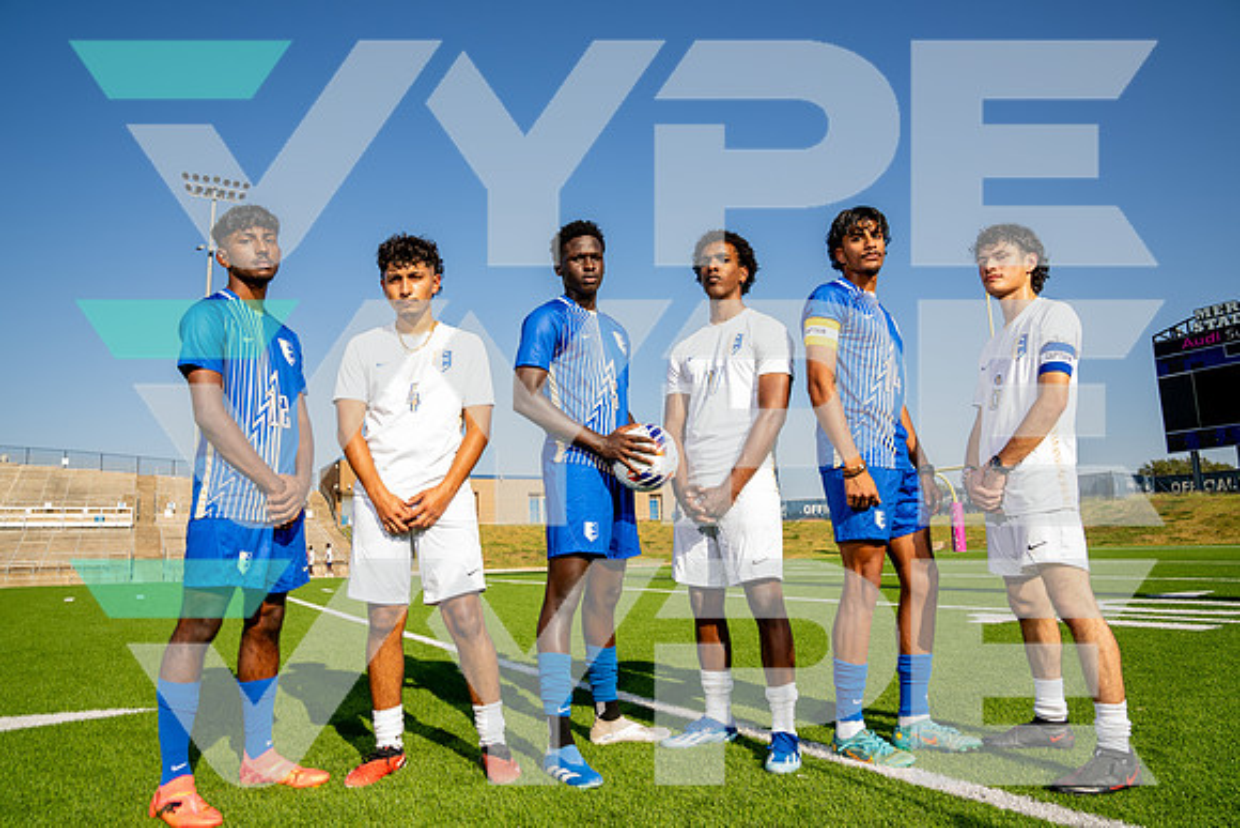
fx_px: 827
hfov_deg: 73.7
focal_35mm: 24
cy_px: 414
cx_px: 620
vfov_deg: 53.2
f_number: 7.1
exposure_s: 1/125
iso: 50
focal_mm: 24
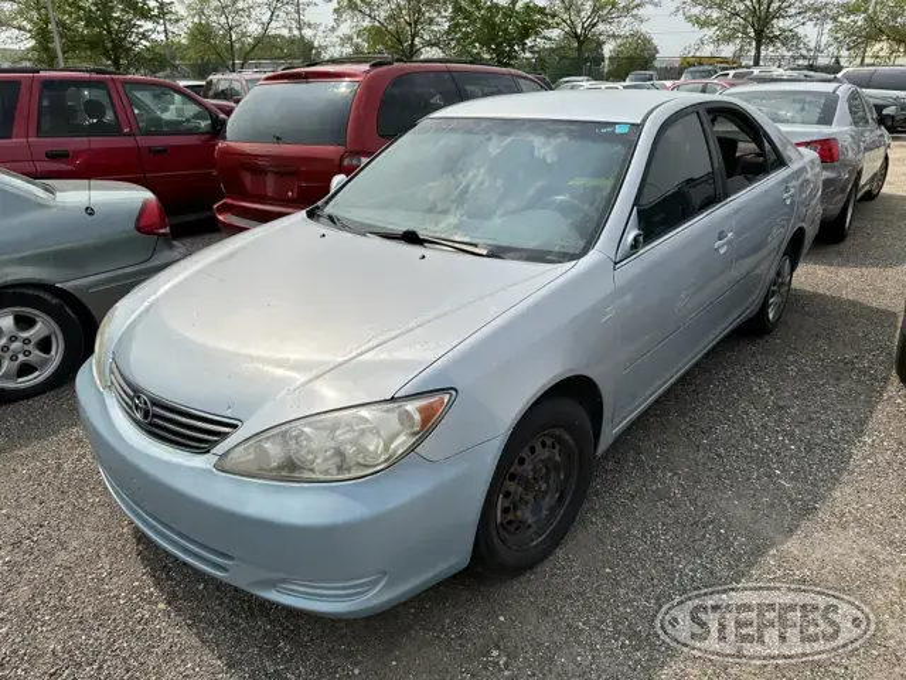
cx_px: 453
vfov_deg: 56.8
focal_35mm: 24
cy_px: 340
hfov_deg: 71.6
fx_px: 628
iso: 80
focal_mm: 6.86
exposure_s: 1/7576
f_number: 1.78
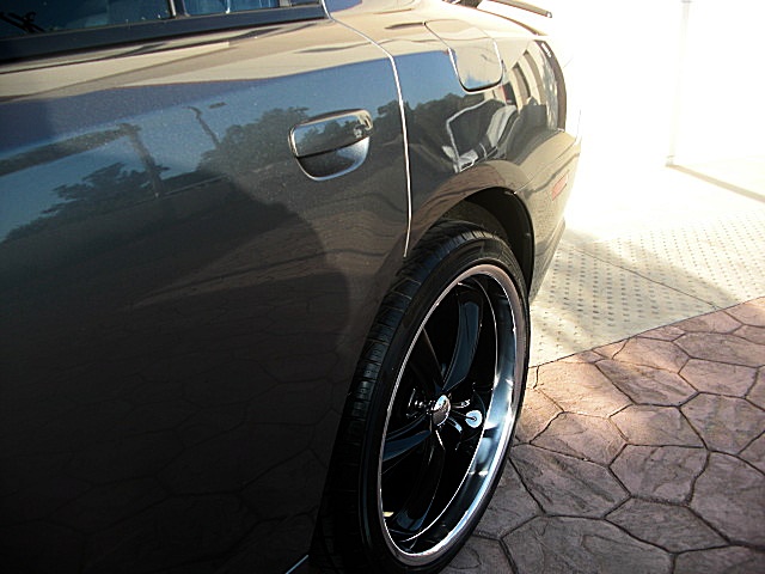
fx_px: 796
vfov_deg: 39.7
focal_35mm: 36
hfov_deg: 51.4
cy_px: 287
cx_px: 382
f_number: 2.8
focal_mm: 6.3
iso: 50
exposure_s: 1/250
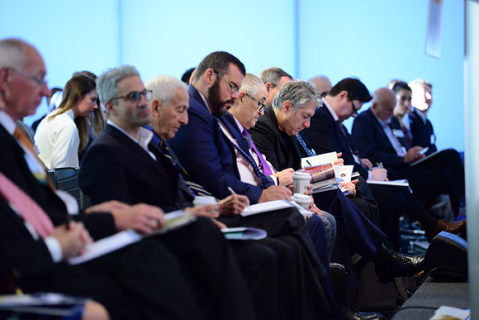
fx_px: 1930
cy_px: 160
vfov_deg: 9.5
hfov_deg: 14.2
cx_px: 240
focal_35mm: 145
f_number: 2.8
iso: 4000
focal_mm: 145
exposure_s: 1/125
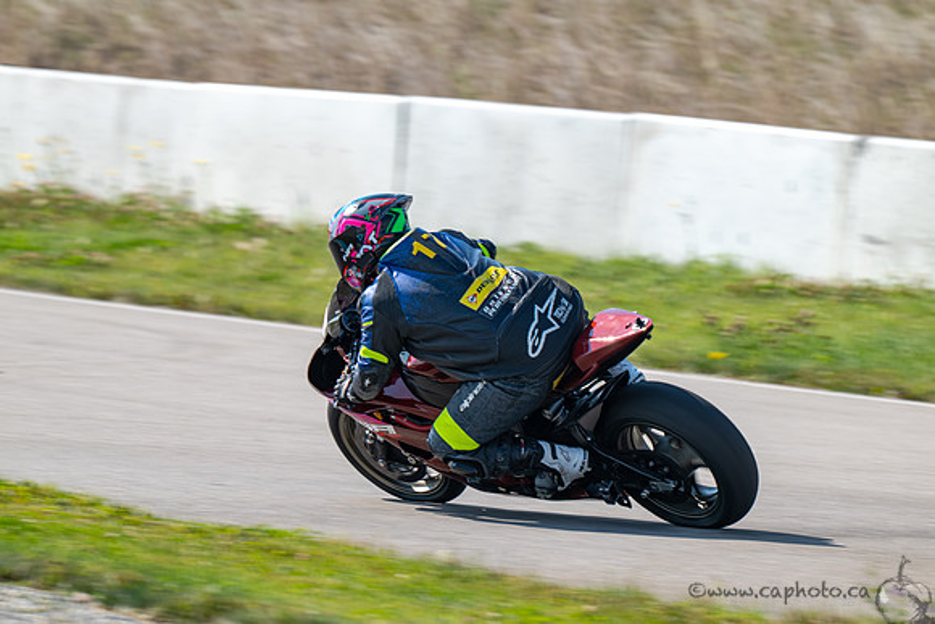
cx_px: 468
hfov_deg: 3.4
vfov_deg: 2.3
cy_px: 312
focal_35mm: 600
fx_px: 15586
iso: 200
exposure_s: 1/250
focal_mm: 600
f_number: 11
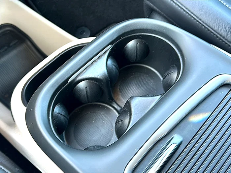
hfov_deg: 50.1
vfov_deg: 38.7
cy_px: 86
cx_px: 116
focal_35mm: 37
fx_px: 247
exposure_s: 1/40
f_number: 1.78
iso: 80
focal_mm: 6.86
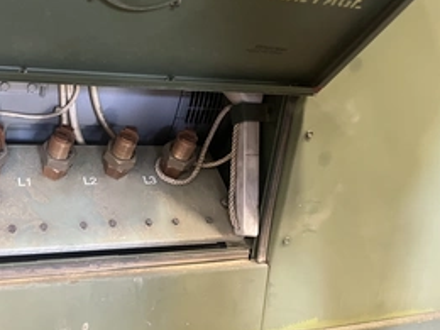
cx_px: 107
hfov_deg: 45.1
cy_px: 100
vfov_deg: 35.5
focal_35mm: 40
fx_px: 508
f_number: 1.6
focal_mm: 5.1
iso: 500
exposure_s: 1/40
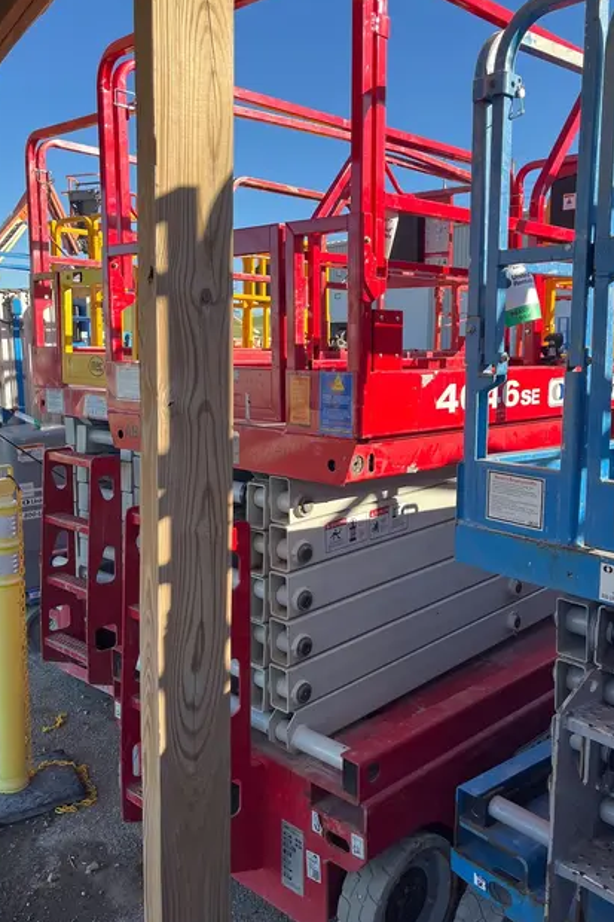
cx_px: 363
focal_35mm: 32
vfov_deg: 58.7
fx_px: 819
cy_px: 465
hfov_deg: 40.9
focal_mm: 5.1
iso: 50
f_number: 1.6
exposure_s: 1/1186
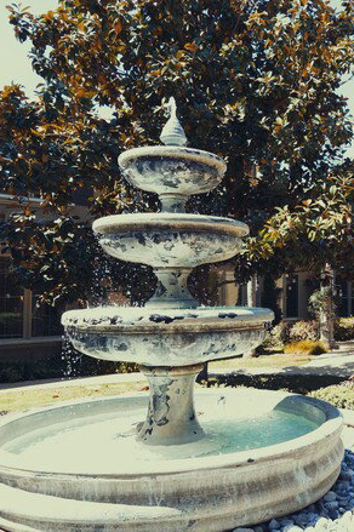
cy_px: 270
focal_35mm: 37
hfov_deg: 34.2
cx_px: 310
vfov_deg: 51.9
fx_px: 547
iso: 64
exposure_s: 1/884
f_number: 1.6
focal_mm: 5.96
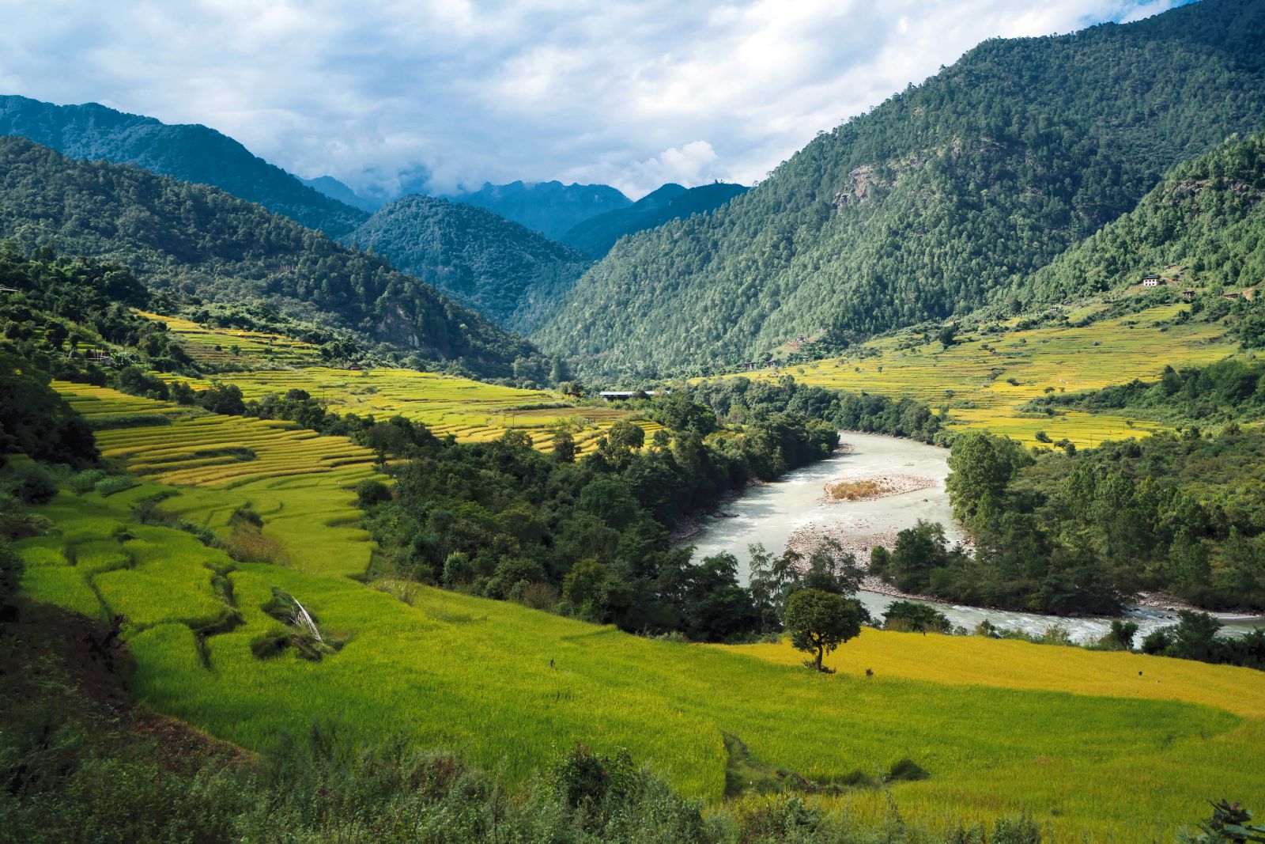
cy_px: 422
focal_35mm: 35
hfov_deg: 54.4
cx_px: 632
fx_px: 1230
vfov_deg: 37.9
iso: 50
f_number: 8
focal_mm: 35
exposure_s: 1/125
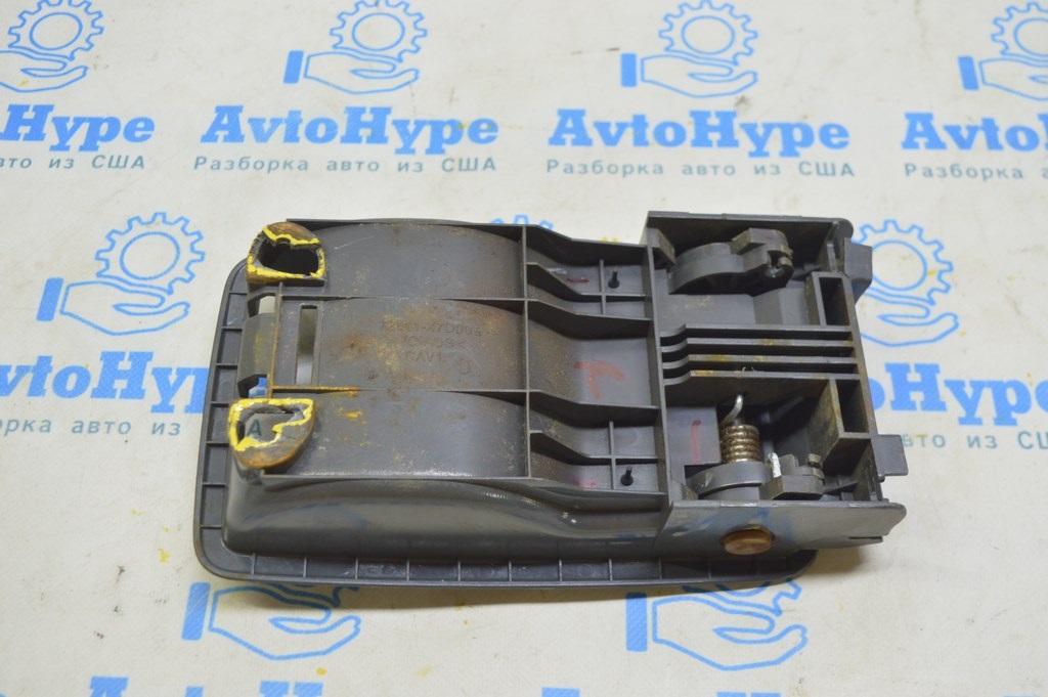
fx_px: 1222
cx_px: 524
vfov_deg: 31.8
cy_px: 348
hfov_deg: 46.4
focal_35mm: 42
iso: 400
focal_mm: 28
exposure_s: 1/20
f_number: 5.6
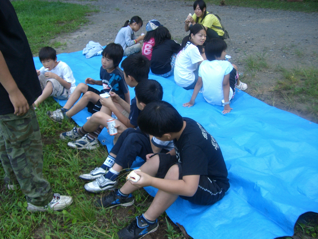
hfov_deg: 49.0
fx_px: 349
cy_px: 120
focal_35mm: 38
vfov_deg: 37.7
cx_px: 159
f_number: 2.7
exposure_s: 1/200
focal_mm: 6.2
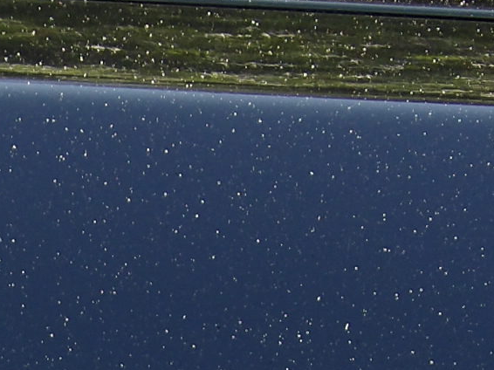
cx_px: -441
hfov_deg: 3.0
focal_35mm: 655
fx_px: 9343
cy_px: 794
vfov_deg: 2.3
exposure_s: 1/110
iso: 100
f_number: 4.3
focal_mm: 25.6
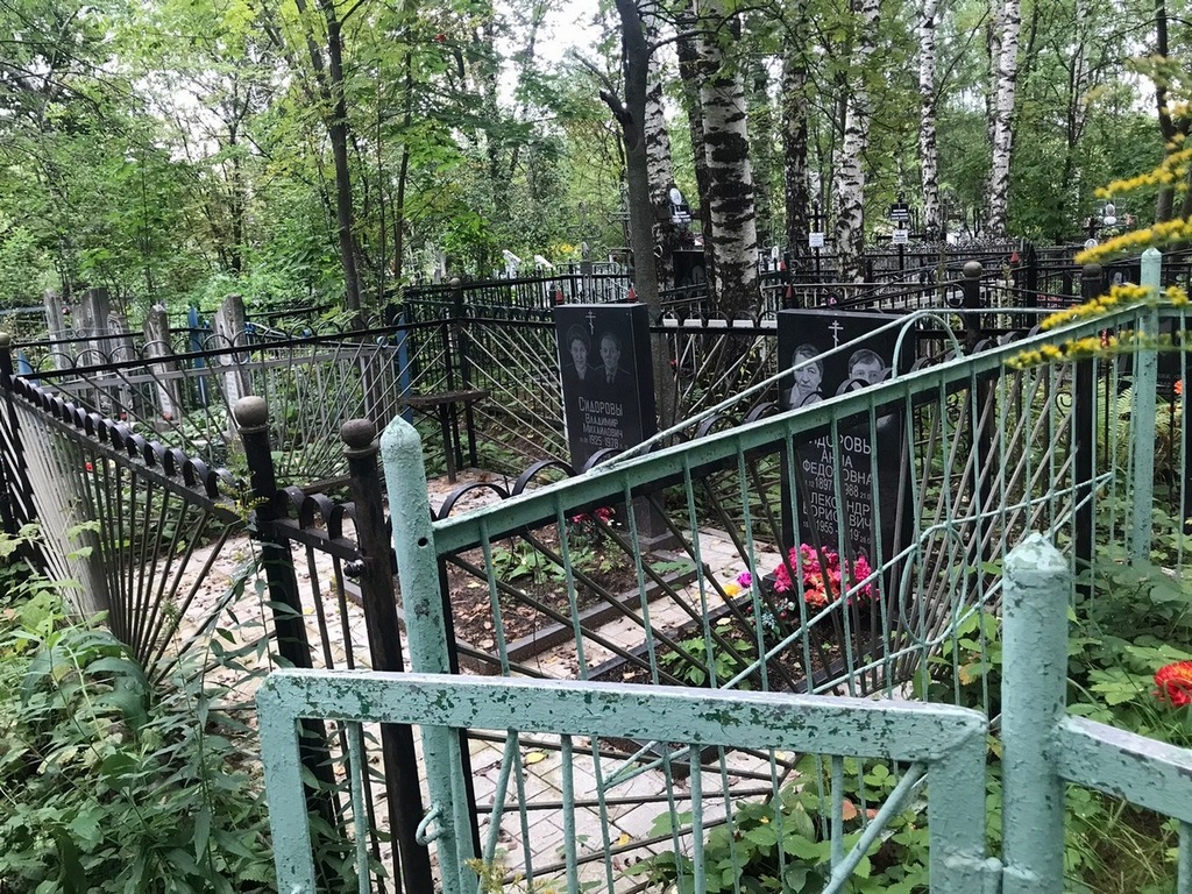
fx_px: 964
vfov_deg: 49.7
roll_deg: +6.3
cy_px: 447
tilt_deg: -13.4
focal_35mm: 28
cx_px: 596
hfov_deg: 63.4
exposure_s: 1/33
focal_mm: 3.99
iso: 32
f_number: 1.8
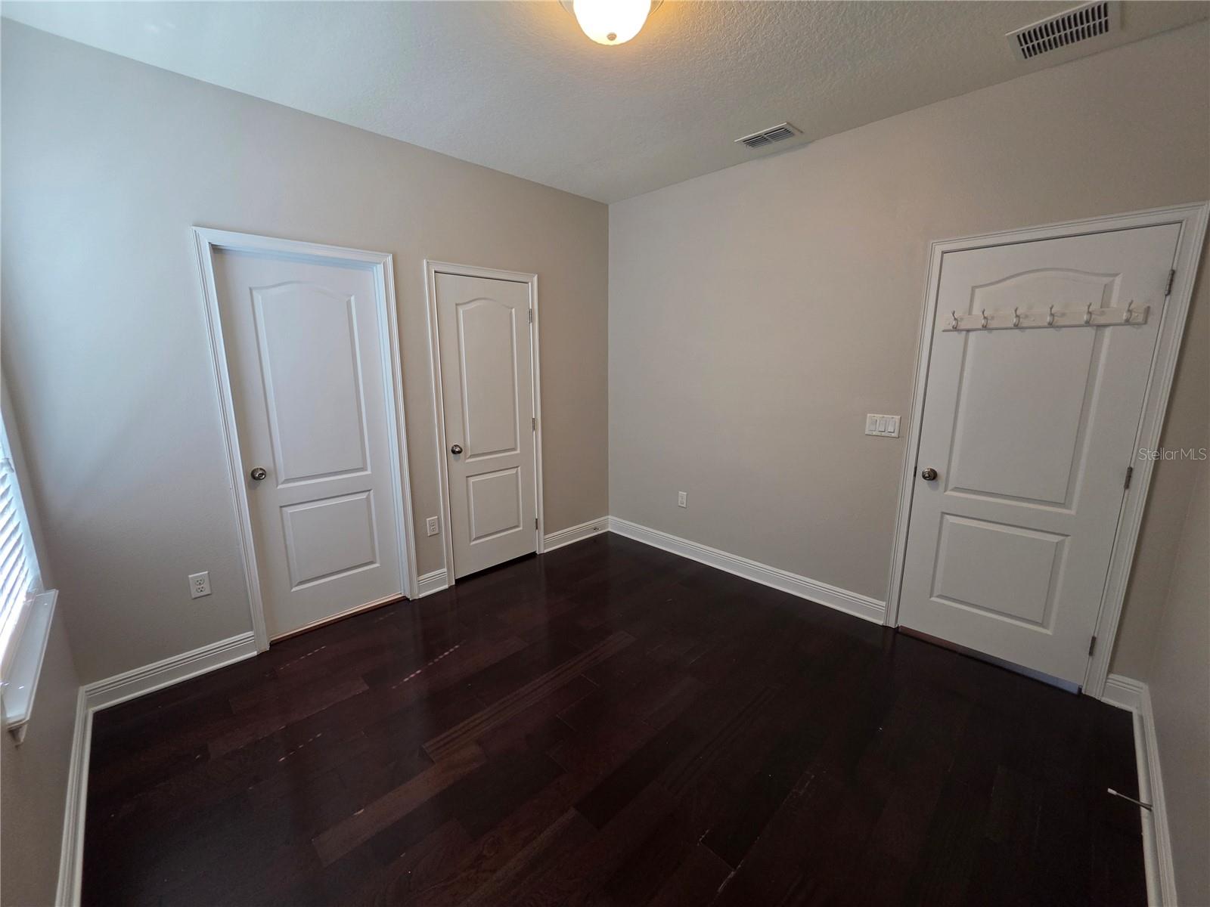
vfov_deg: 89.9
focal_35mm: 13
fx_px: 454
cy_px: 454
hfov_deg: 106.2
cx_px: 605
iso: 250
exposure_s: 1/120
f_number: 1.9
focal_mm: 2.2
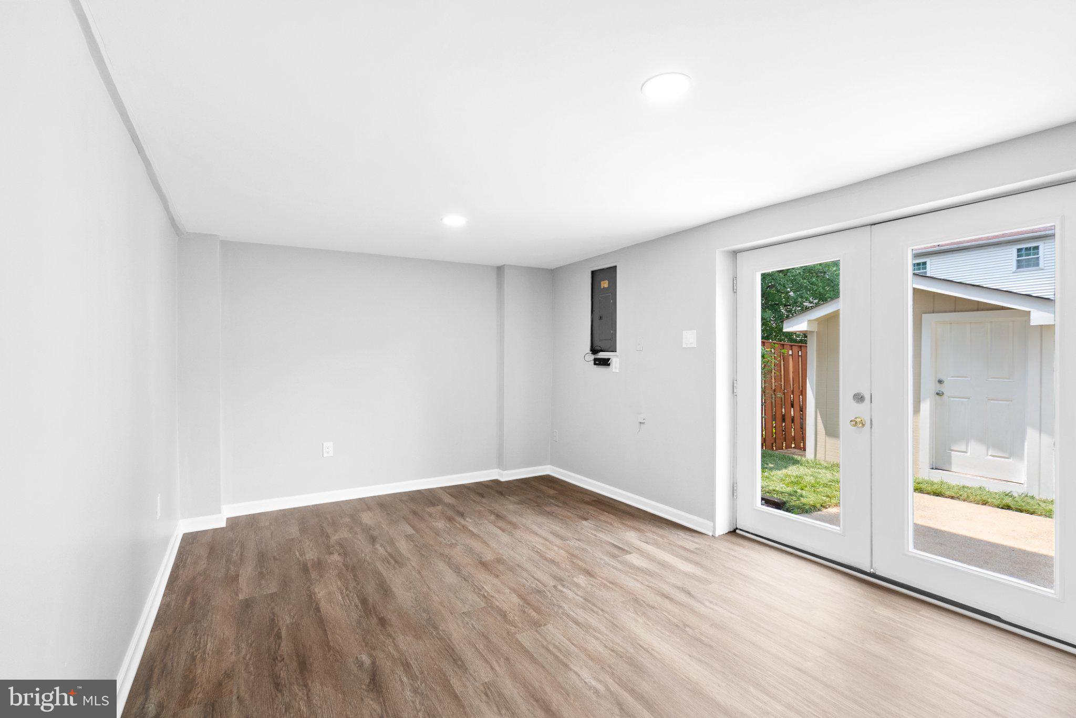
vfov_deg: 73.8
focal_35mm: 16
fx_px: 478
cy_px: 359
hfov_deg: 96.7
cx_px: 538
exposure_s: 1/15
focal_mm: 16
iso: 800
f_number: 8
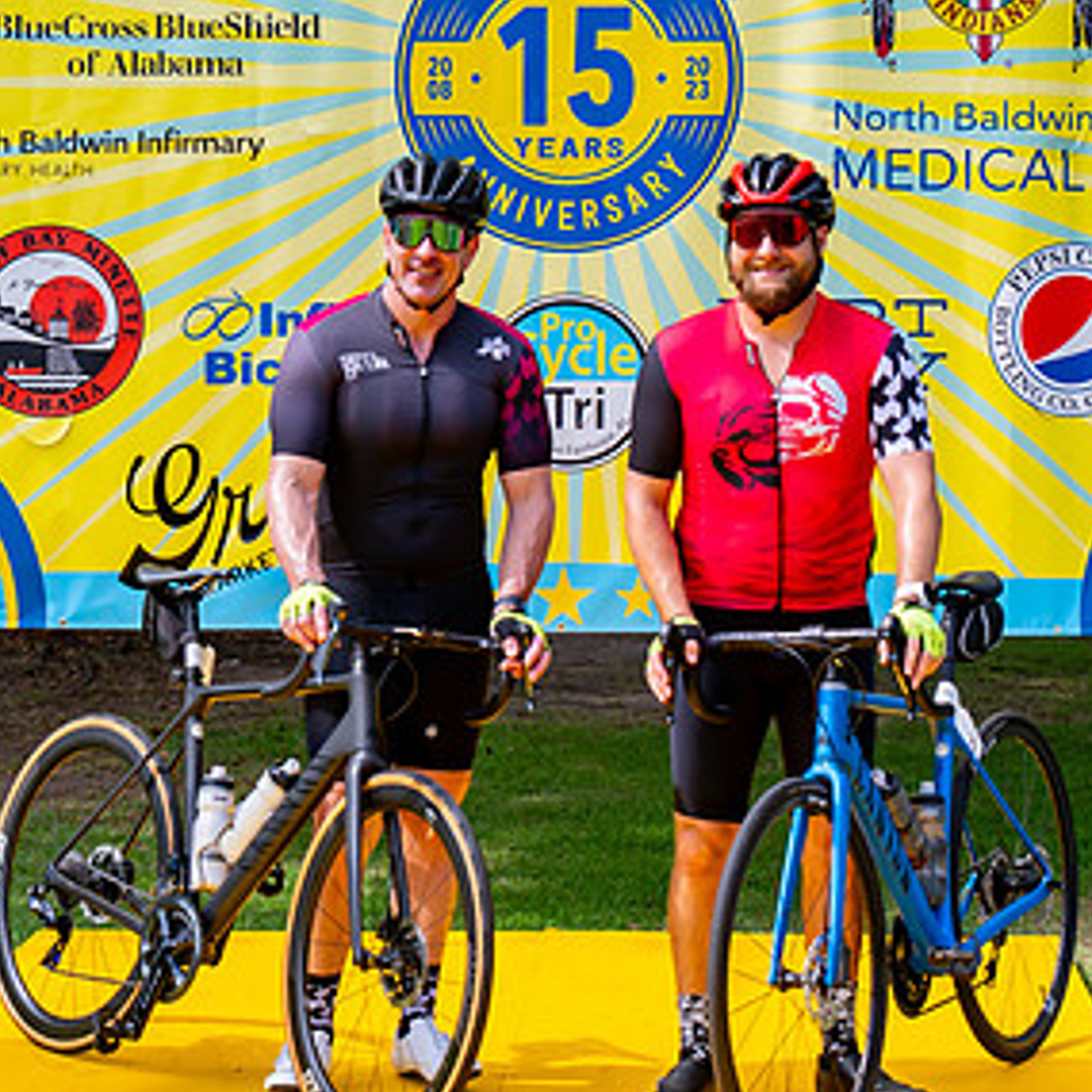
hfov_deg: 14.9
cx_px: 562
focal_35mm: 117
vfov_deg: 14.9
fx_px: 4176
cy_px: 419
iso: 500
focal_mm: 55
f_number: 2.8
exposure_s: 1/6400
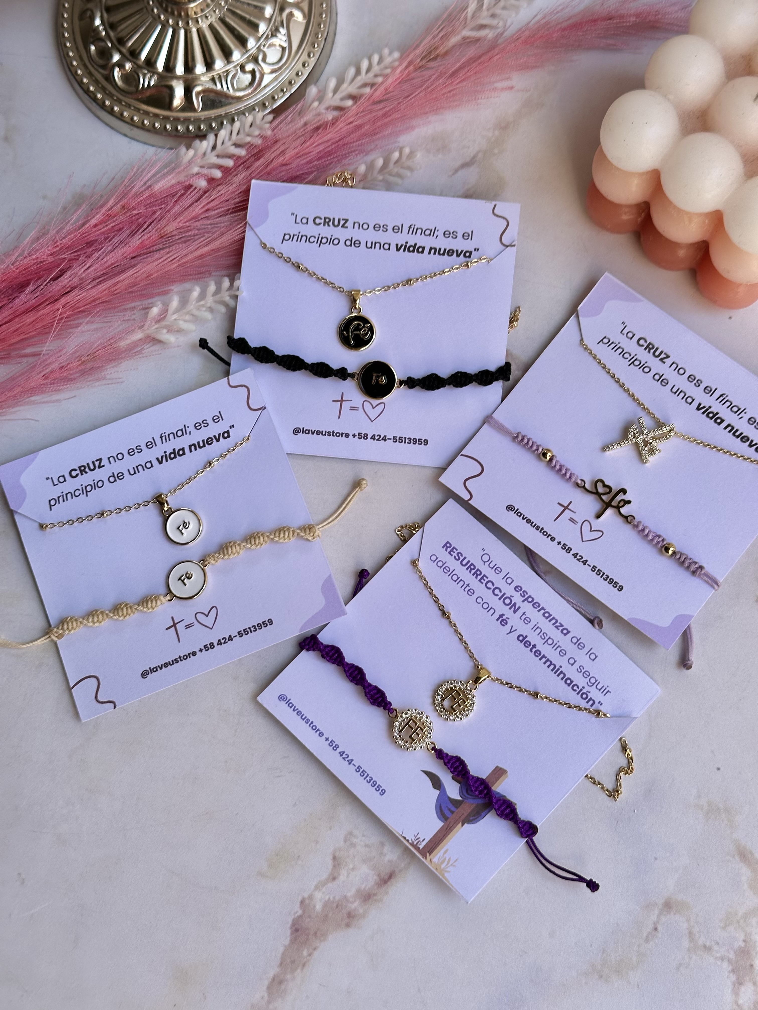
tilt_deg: -73.6
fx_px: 1401
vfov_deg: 39.7
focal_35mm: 48
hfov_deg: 30.3
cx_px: 379
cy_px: 505
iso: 64
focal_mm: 6.86
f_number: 1.78
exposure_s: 1/830
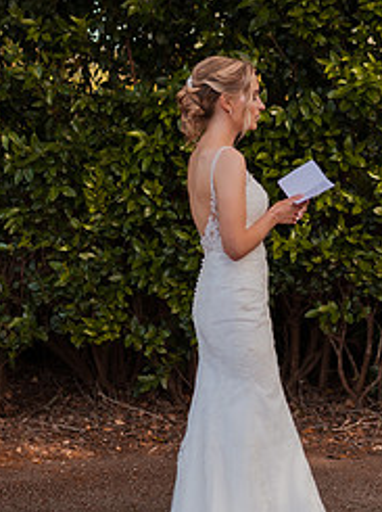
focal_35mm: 81
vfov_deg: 24.2
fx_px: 1195
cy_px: 249
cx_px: 342
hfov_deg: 17.9
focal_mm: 35
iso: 320
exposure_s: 1/1250
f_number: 1.8
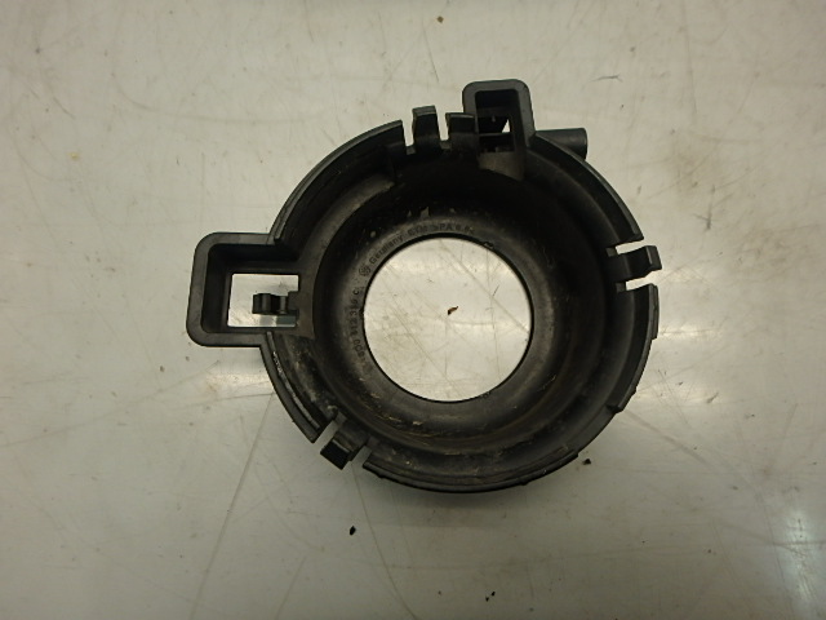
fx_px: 501
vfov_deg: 63.4
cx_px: 413
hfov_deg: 79.0
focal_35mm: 21
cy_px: 310
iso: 160
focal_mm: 3.7
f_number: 3.5
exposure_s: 1/60
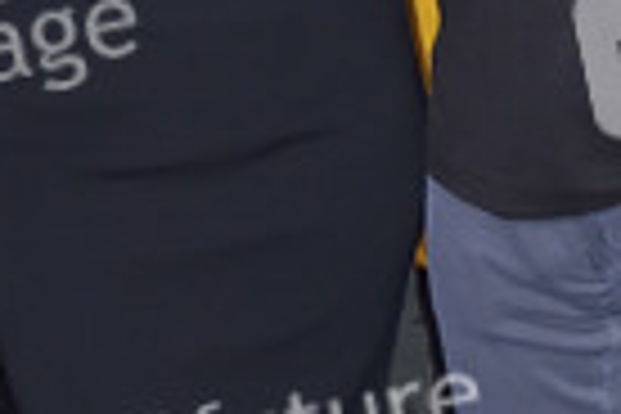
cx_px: 398
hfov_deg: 18.6
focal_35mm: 110
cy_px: -194
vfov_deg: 11.9
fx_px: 1897
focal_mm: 38
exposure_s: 1/250
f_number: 6.3
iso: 640
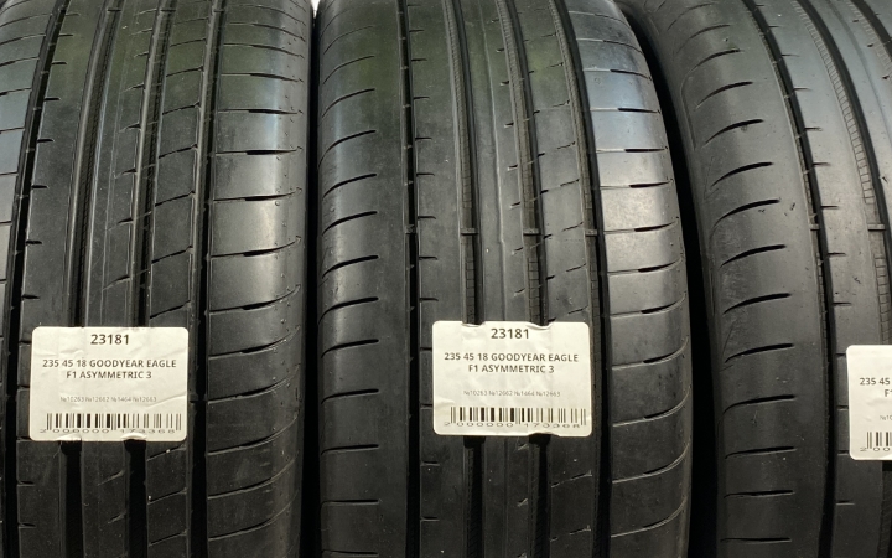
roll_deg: +0.7
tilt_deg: -0.1
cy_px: 228
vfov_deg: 26.3
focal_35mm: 49
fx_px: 1191
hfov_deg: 40.7
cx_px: 320
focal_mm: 4.25
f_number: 1.8
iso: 64
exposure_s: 1/100
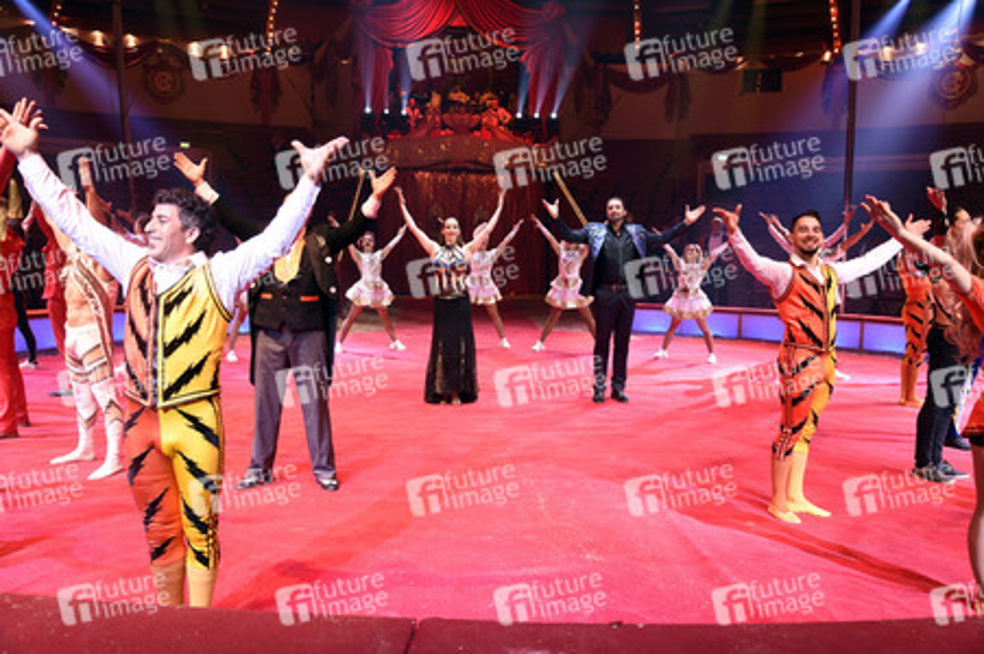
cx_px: 492
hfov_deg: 58.8
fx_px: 874
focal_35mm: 32
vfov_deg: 41.1
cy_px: 327
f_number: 6.3
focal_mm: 32
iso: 1250
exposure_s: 1/60
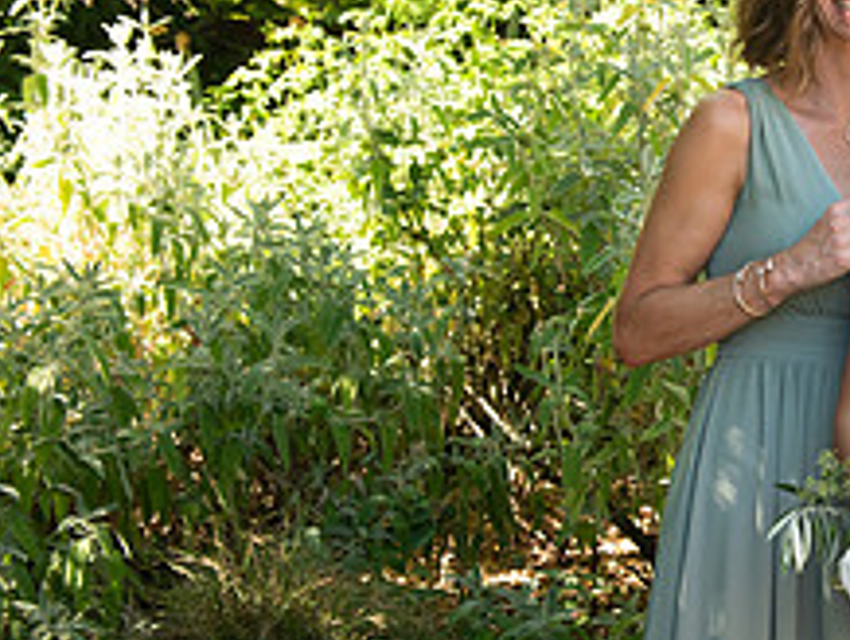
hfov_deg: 19.7
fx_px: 2262
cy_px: 299
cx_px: 1088
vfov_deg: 16.1
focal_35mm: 92
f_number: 4.5
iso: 640
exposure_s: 1/320
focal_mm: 36
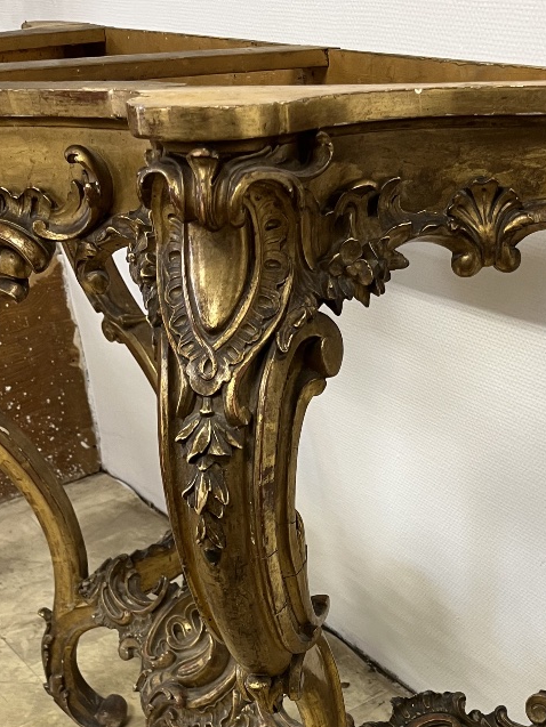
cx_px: 453
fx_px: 1030
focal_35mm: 49
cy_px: 605
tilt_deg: -31.4
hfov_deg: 28.9
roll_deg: +2.1
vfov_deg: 37.2
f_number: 1.6
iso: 100
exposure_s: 1/50
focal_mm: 5.1
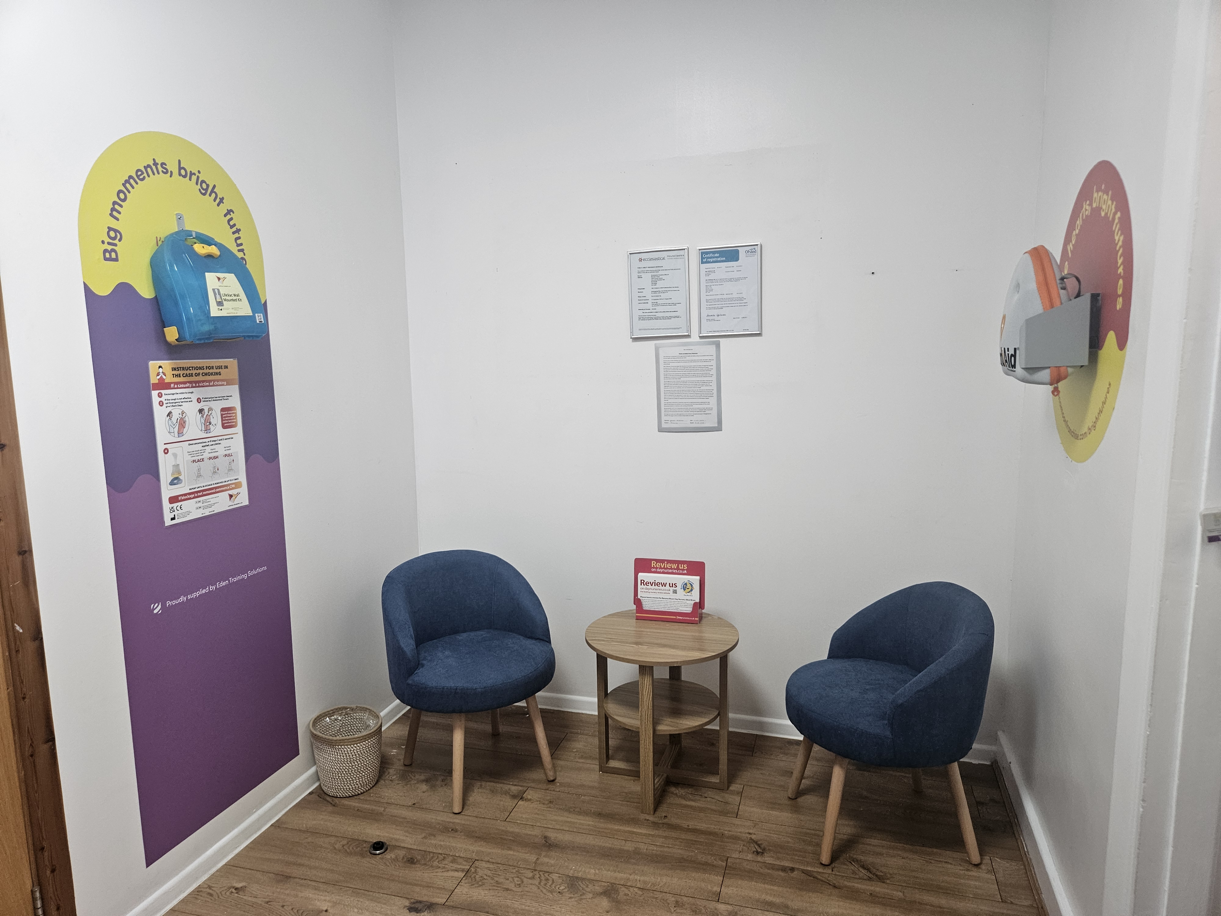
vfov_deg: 58.9
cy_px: 458
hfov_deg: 73.9
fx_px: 811
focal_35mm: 23
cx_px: 610
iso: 160
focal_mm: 5.4
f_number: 1.8
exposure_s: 1/100
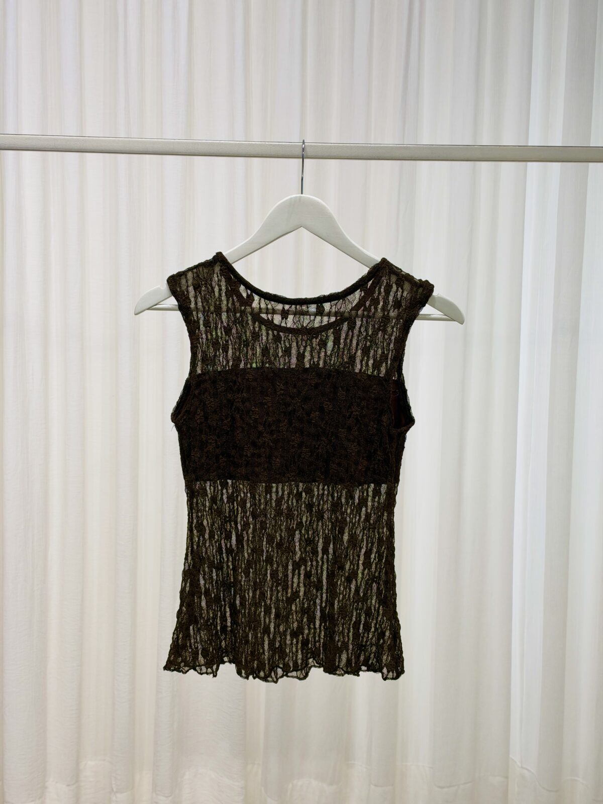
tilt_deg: -6.8
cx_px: 302
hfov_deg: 30.3
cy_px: 402
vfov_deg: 39.7
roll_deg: -1.1
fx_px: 1115
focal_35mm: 48
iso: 64
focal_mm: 6.93
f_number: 1.8
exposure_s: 1/121
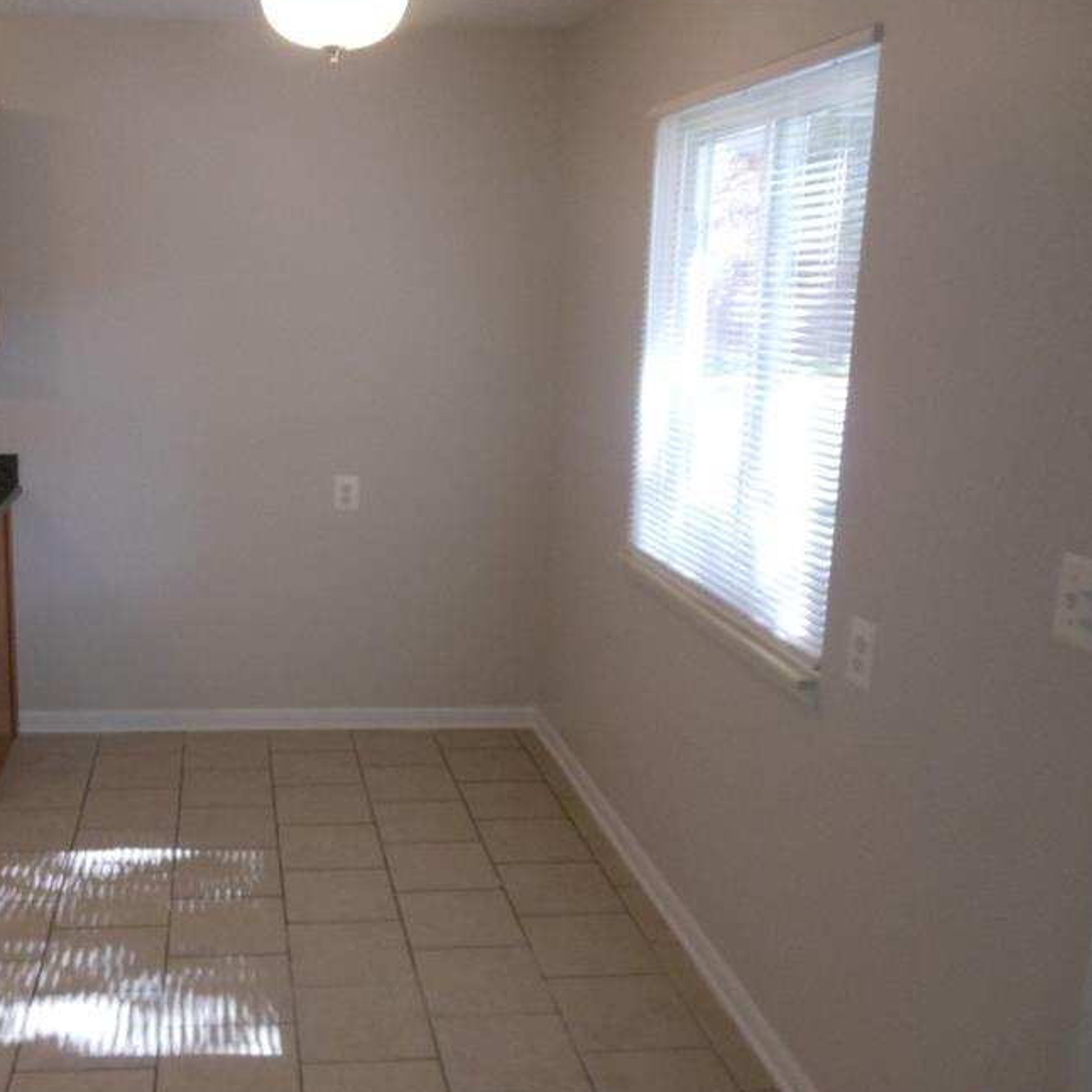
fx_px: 1249
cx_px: 291
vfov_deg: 47.1
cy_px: 490
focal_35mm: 35
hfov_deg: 45.8
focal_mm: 4.5
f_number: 3.2
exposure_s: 1/125
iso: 320
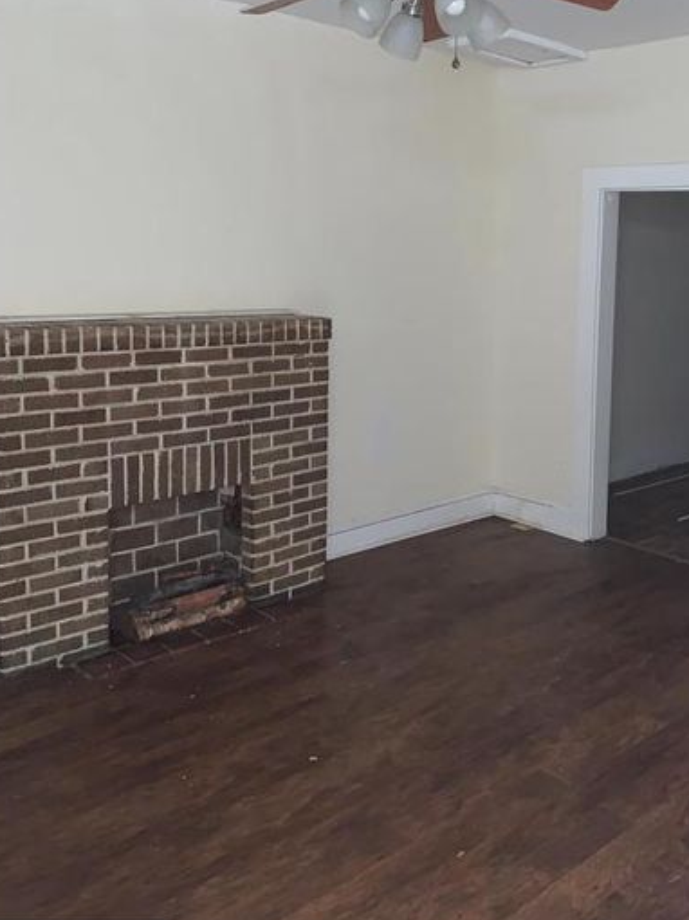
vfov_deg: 53.7
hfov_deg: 41.5
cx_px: 427
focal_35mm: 34
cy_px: 387
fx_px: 903
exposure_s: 1/7
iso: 160
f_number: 1.8
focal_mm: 4.25
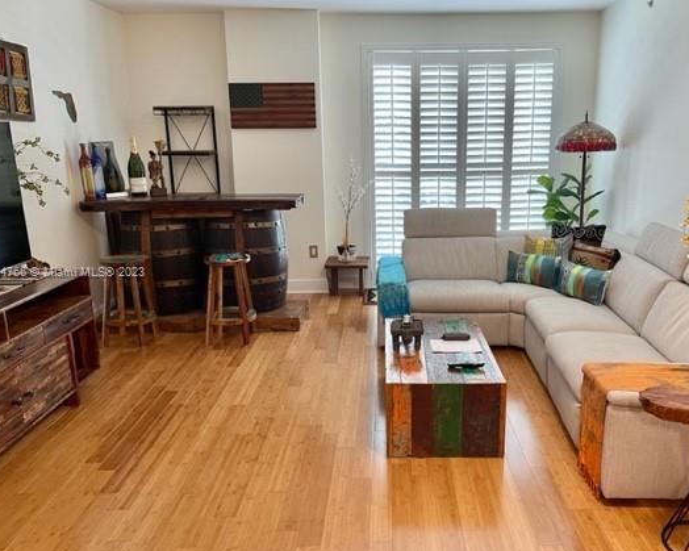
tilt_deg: -13.2
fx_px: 632
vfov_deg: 47.1
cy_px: 274
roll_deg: +0.3
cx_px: 384
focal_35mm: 31
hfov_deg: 57.0
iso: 100
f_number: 1.6
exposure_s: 1/60
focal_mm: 5.1
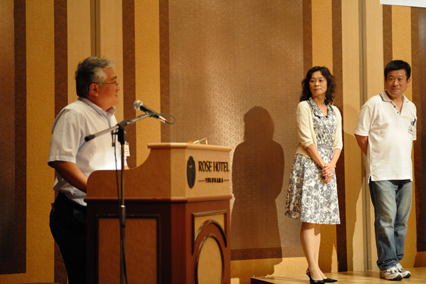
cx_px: 213
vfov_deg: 19.4
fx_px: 828
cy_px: 142
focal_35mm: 70
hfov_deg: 28.9
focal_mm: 70
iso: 4000
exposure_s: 1/125
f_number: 2.8
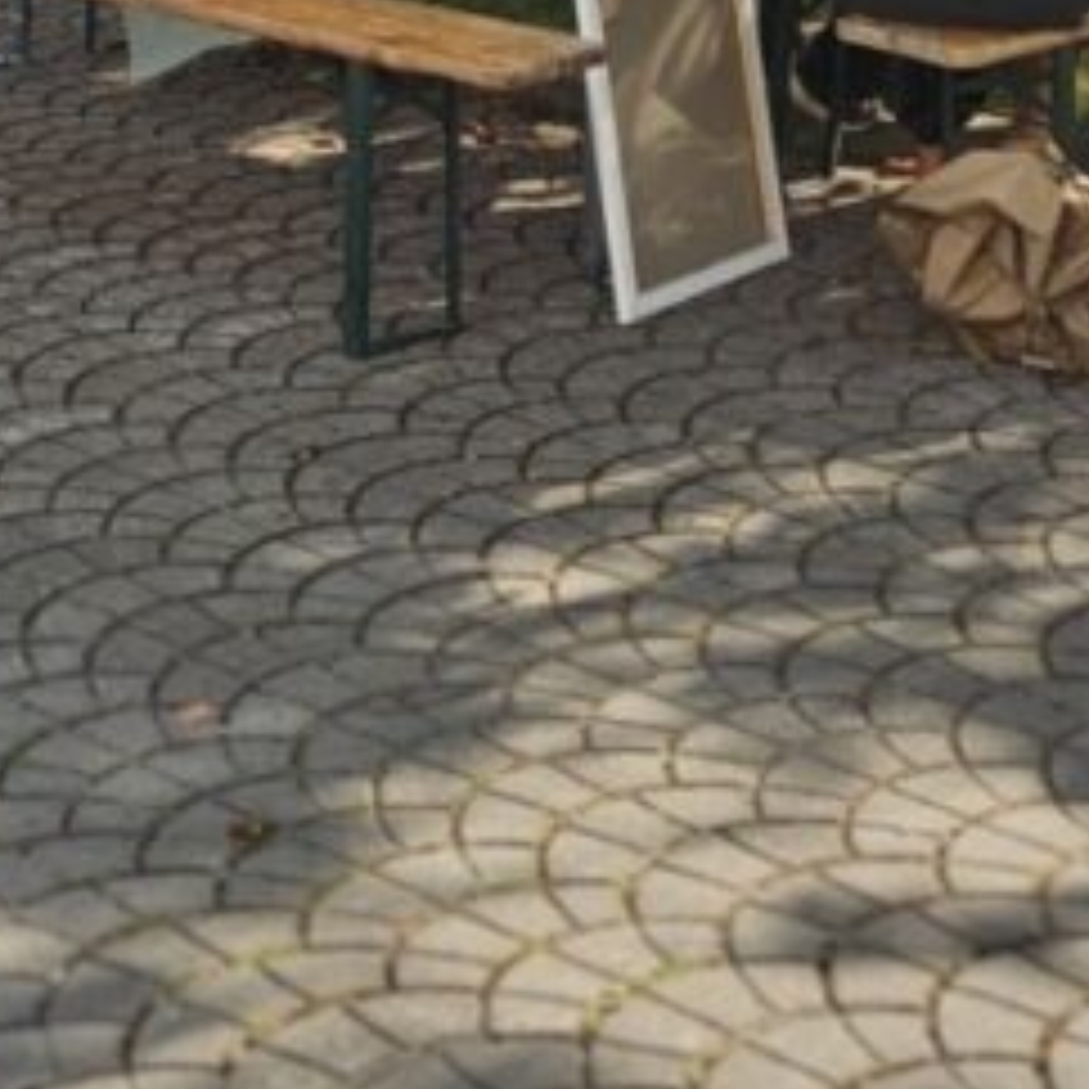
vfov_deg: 18.3
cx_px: 81
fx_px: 3061
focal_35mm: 86
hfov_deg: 19.7
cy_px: -454
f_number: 1.7
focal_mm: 6.3
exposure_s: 1/1000
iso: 25
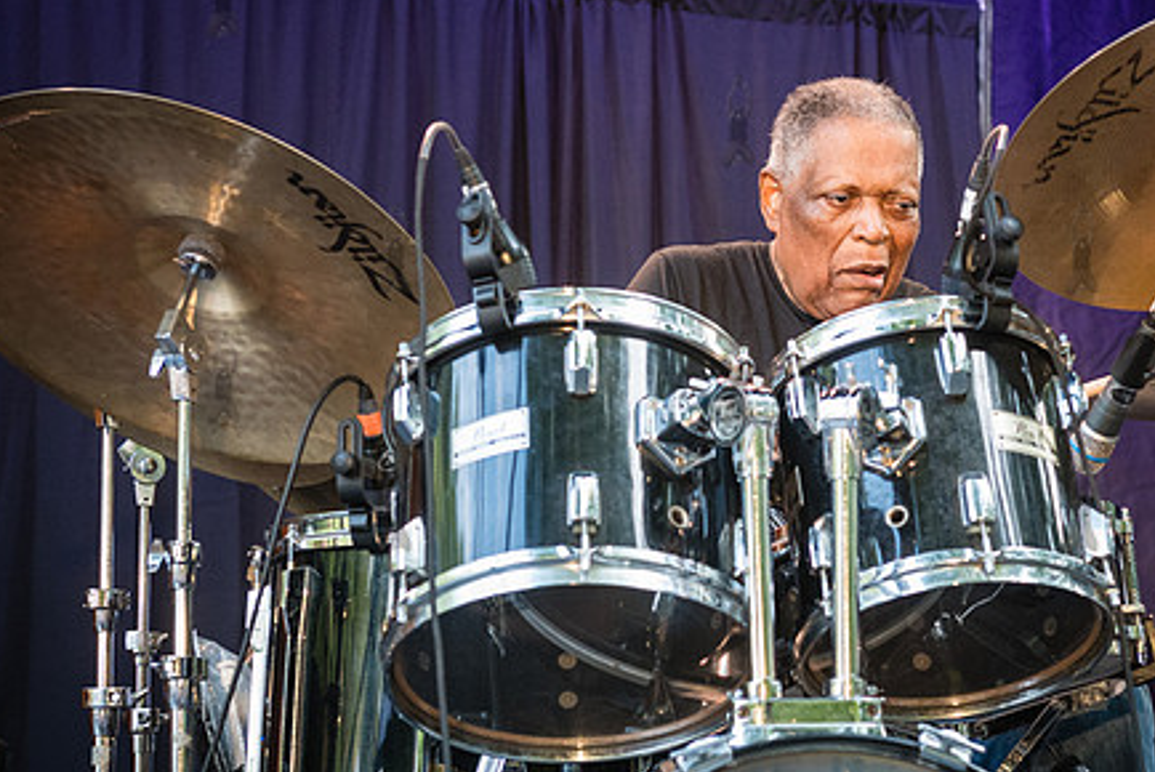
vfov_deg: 13.6
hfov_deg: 20.1
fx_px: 3242
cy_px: 405
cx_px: 786
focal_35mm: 101
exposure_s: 1/400
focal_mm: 58
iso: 2000
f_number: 4.5
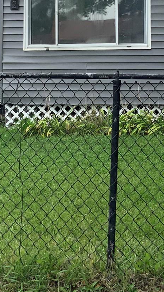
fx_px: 603
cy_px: 44
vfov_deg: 26.5
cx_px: 130
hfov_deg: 15.4
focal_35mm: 78
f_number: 1.8
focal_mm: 3
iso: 16
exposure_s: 1/739
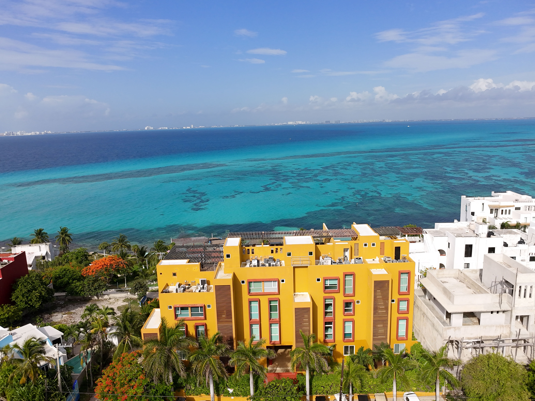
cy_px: 200
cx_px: 268
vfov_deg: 56.8
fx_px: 371
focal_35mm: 24
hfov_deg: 71.6
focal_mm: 4.55
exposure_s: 1/1000
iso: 110
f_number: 2.8
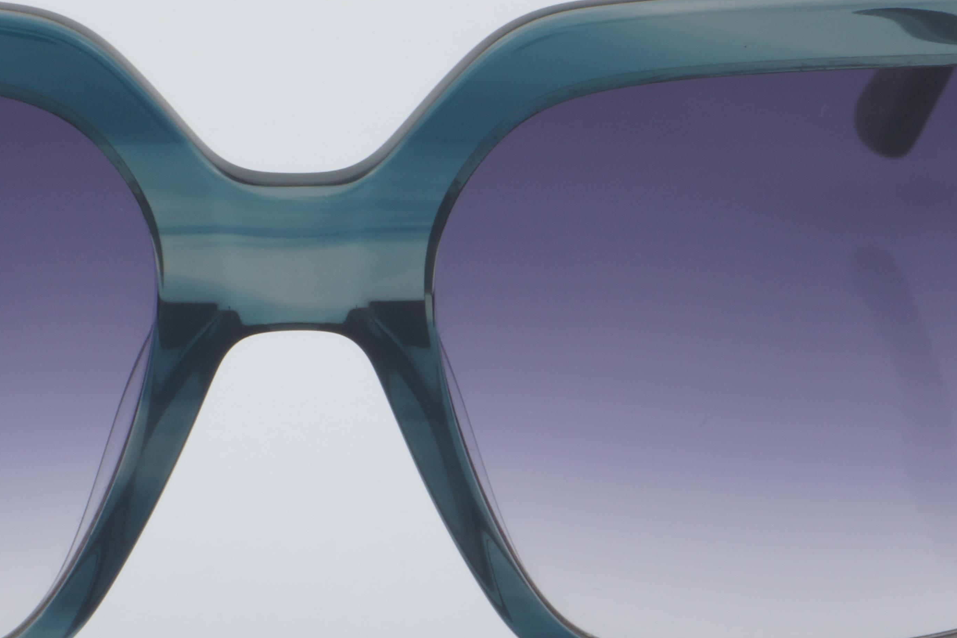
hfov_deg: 11.5
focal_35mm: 179
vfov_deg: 7.7
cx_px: 278
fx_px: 4761
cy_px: 316
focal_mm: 55
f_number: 32
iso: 100
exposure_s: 1/4
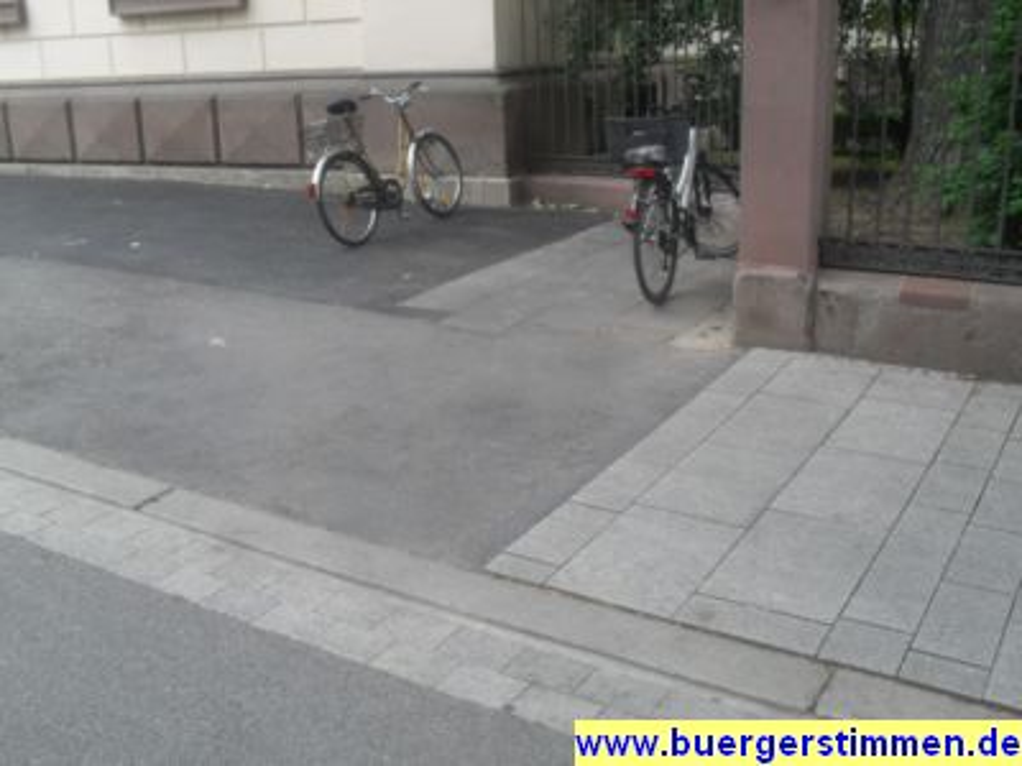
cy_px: 383
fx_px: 1033
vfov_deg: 40.7
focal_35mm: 35
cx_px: 511
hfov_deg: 52.6
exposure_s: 1/60
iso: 100
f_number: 3.2
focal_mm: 6.3
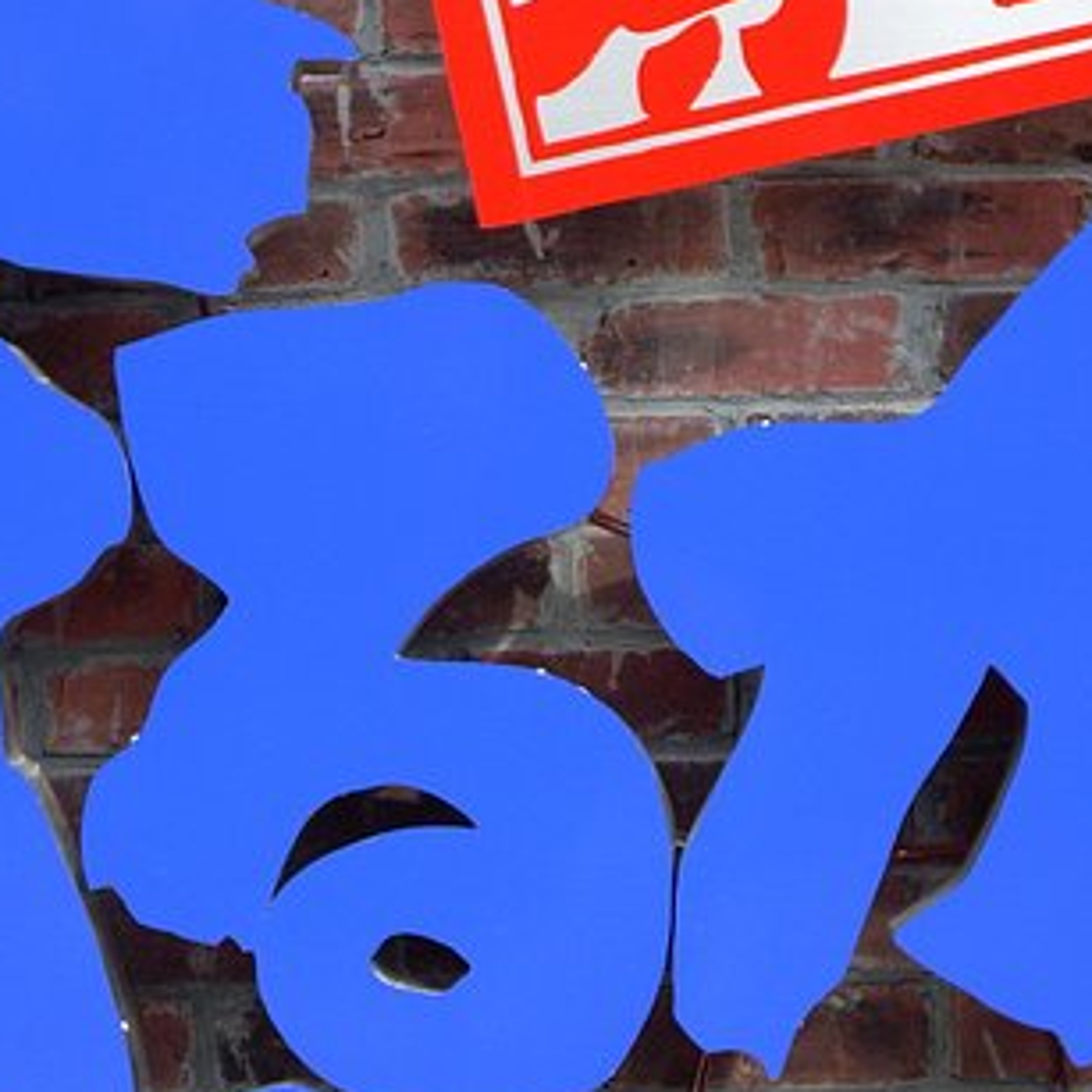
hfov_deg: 13.3
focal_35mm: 131
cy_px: 566
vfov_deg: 13.3
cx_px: 423
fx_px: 4675
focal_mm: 14.6
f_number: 4.4
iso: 80
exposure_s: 1/160
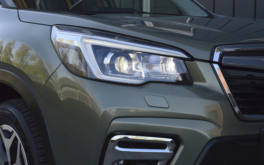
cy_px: 82
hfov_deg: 26.8
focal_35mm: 77
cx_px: 131
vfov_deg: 16.9
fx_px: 554
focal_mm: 50
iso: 400
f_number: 10
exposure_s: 1/250
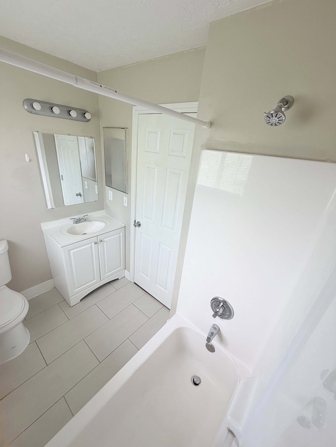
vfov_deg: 102.1
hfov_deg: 85.7
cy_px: 224
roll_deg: -5.7
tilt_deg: -23.6
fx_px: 181
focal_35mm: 14
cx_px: 168
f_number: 2.2
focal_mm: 2.22
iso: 160
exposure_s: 1/121
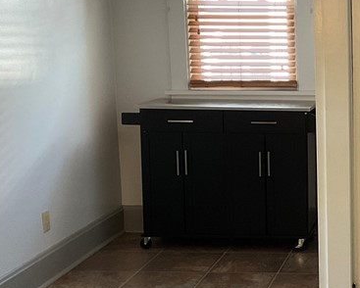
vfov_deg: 19.4
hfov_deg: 22.3
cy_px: 143
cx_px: 432
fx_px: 842
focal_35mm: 79
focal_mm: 3
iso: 100
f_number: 1.8
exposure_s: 1/60
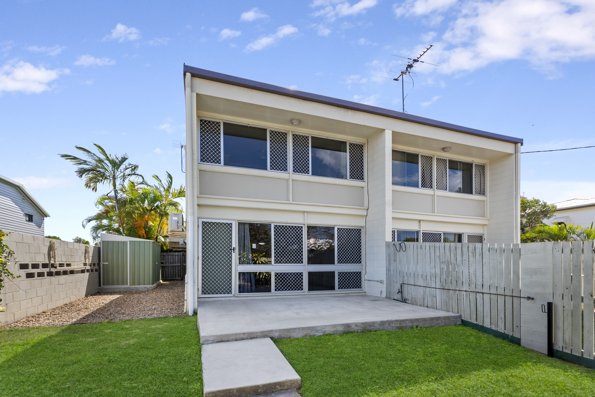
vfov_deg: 77.3
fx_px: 248
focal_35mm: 15
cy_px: 198
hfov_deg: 100.4
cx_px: 298
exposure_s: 1/250
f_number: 8
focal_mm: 10
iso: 400
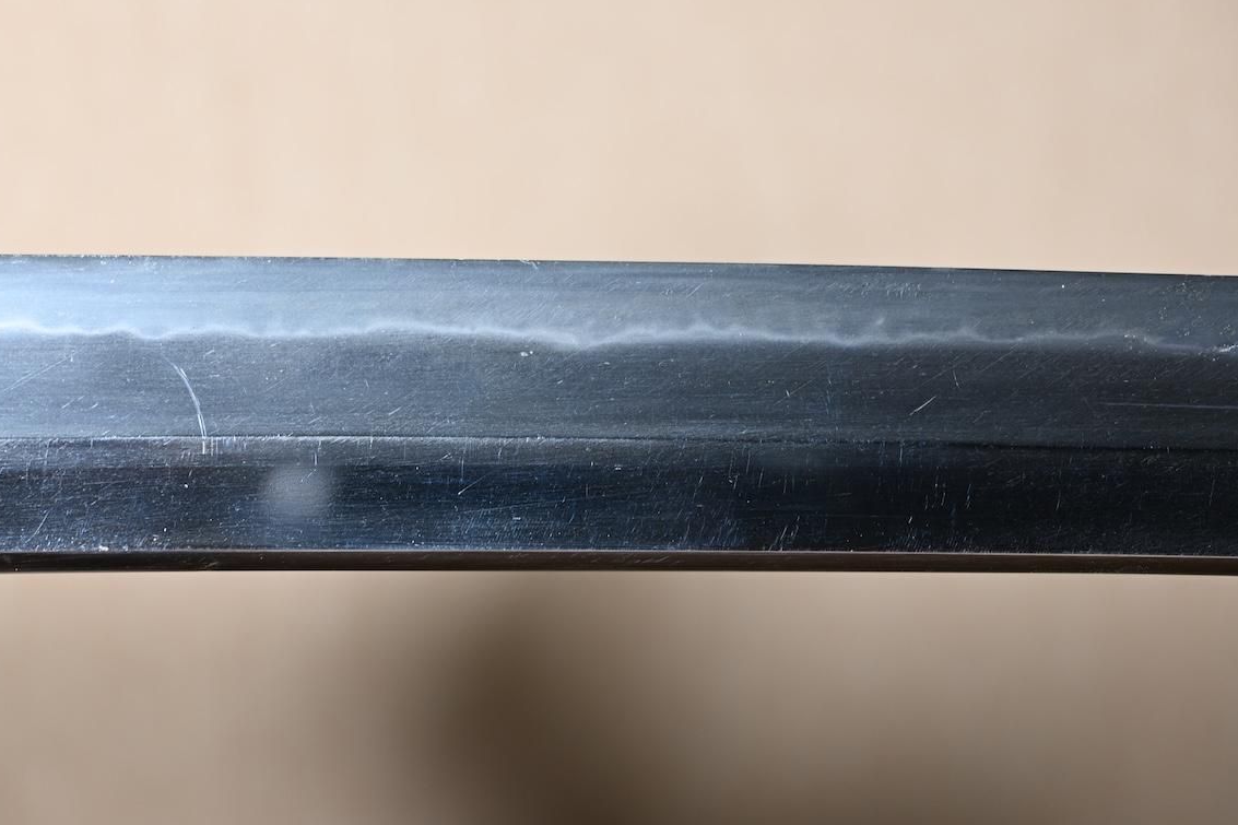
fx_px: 5226
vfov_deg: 9.0
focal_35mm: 152
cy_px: 364
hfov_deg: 13.5
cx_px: 577
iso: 100
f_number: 5.3
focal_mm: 82
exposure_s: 1/1.6
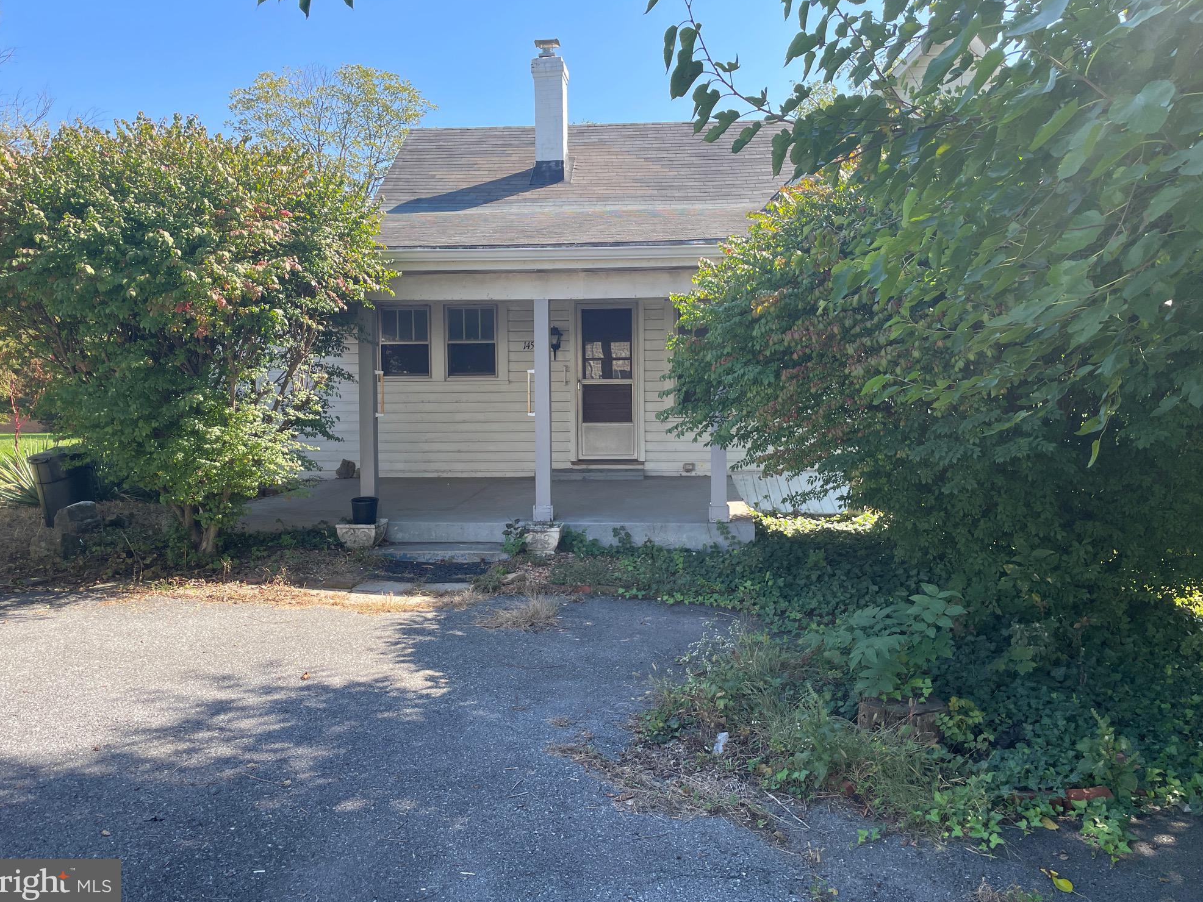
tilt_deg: -1.9
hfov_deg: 65.3
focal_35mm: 27
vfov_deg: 51.3
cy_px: 440
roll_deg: -0.2
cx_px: 594
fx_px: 938
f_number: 1.6
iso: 32
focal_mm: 4.2
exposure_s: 1/569
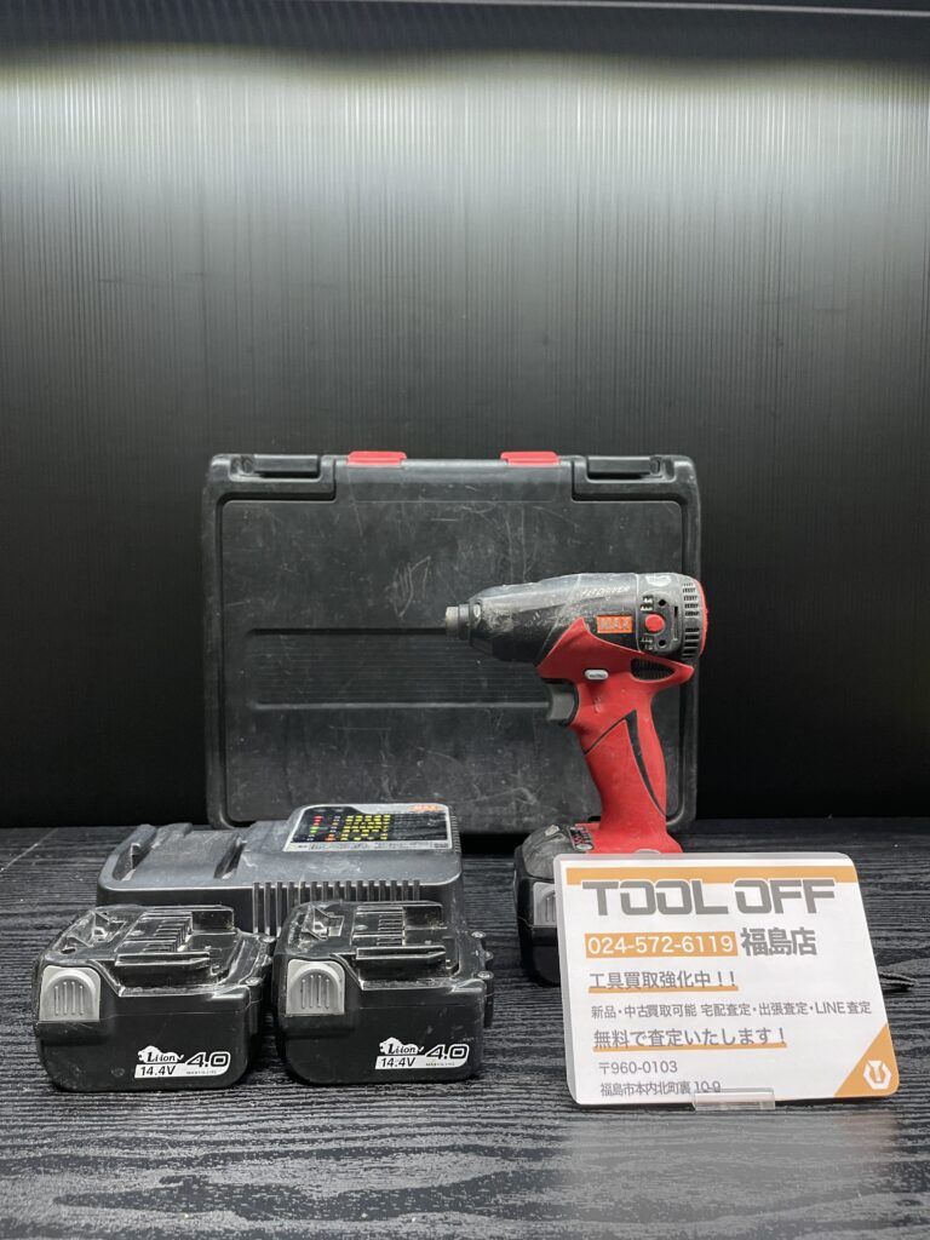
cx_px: 465
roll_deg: -0.2
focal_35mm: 26
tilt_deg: -4.0
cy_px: 620
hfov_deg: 53.1
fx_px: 931
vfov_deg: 67.3
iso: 80
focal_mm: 4.2
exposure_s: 1/50
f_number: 1.6
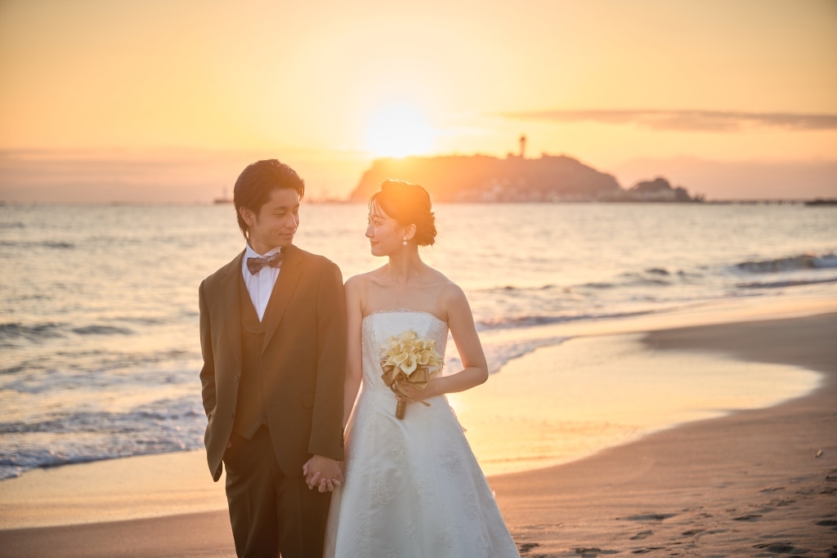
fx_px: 1572
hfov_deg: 29.8
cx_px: 418
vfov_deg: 20.1
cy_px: 279
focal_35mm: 68
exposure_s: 1/320
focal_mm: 67.6
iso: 125
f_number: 2.8
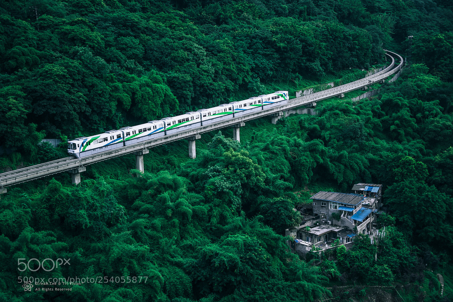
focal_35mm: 48
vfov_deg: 28.1
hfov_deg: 41.1
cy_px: 151
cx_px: 226
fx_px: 604
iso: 400
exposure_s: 1/500
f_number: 4.2
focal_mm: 48
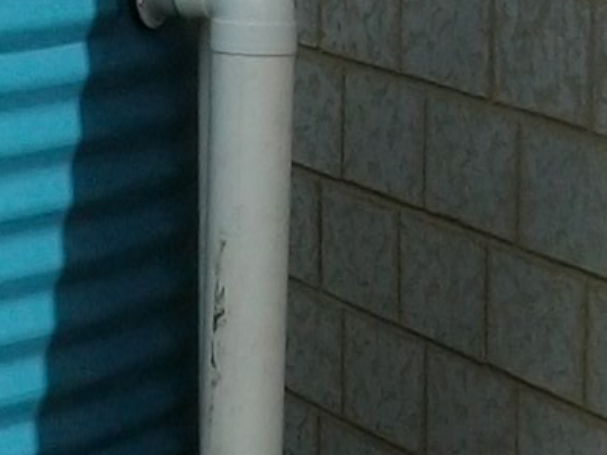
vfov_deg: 6.9
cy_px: 639
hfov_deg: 9.2
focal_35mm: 213
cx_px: 31
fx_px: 3734
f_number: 5.5
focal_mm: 5.7
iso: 80
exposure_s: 1/413
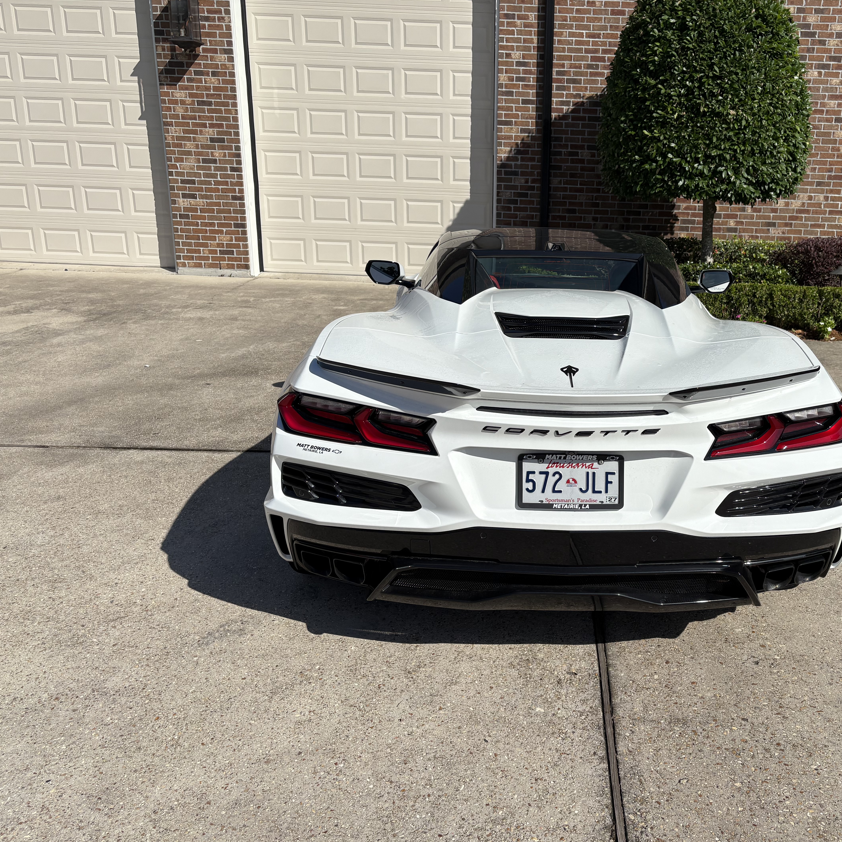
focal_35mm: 31
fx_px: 853
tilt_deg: -13.8
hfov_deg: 51.7
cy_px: 424
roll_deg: -0.6
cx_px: 552
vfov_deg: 52.5
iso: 50
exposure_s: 1/8850
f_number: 1.6
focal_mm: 5.96
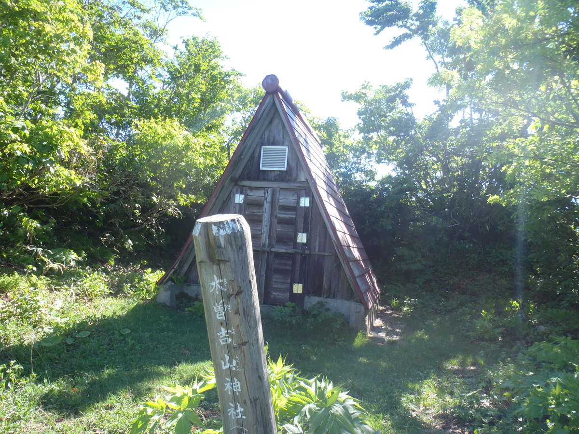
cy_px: 217
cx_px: 290
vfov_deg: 49.7
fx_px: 468
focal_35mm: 28
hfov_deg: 63.4
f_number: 3.9
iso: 80
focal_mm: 5
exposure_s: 1/100
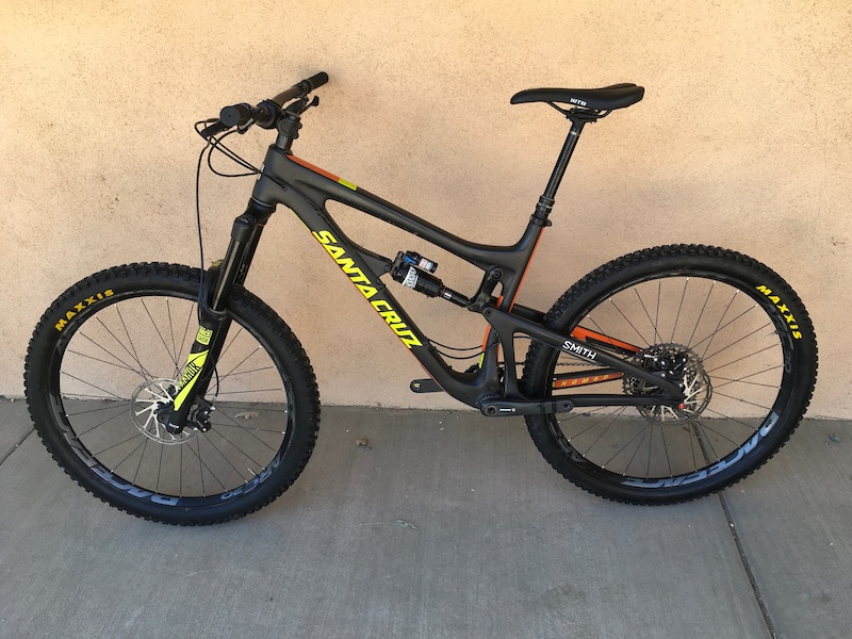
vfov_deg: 48.2
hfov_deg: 61.7
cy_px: 320
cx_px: 426
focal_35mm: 29
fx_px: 714
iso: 32
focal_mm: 4.15
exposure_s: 1/120
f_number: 2.2
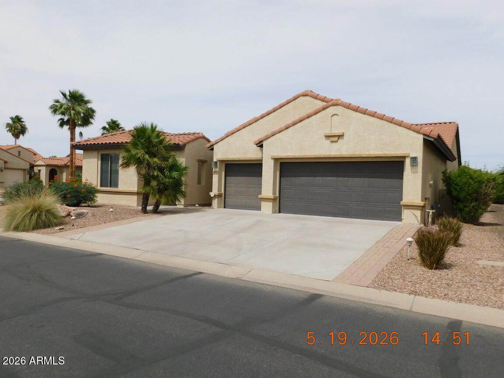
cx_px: 252
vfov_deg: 54.9
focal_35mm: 25
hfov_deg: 69.4
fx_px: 364
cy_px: 189
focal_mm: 4.5
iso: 125
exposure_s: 1/640
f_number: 6.2
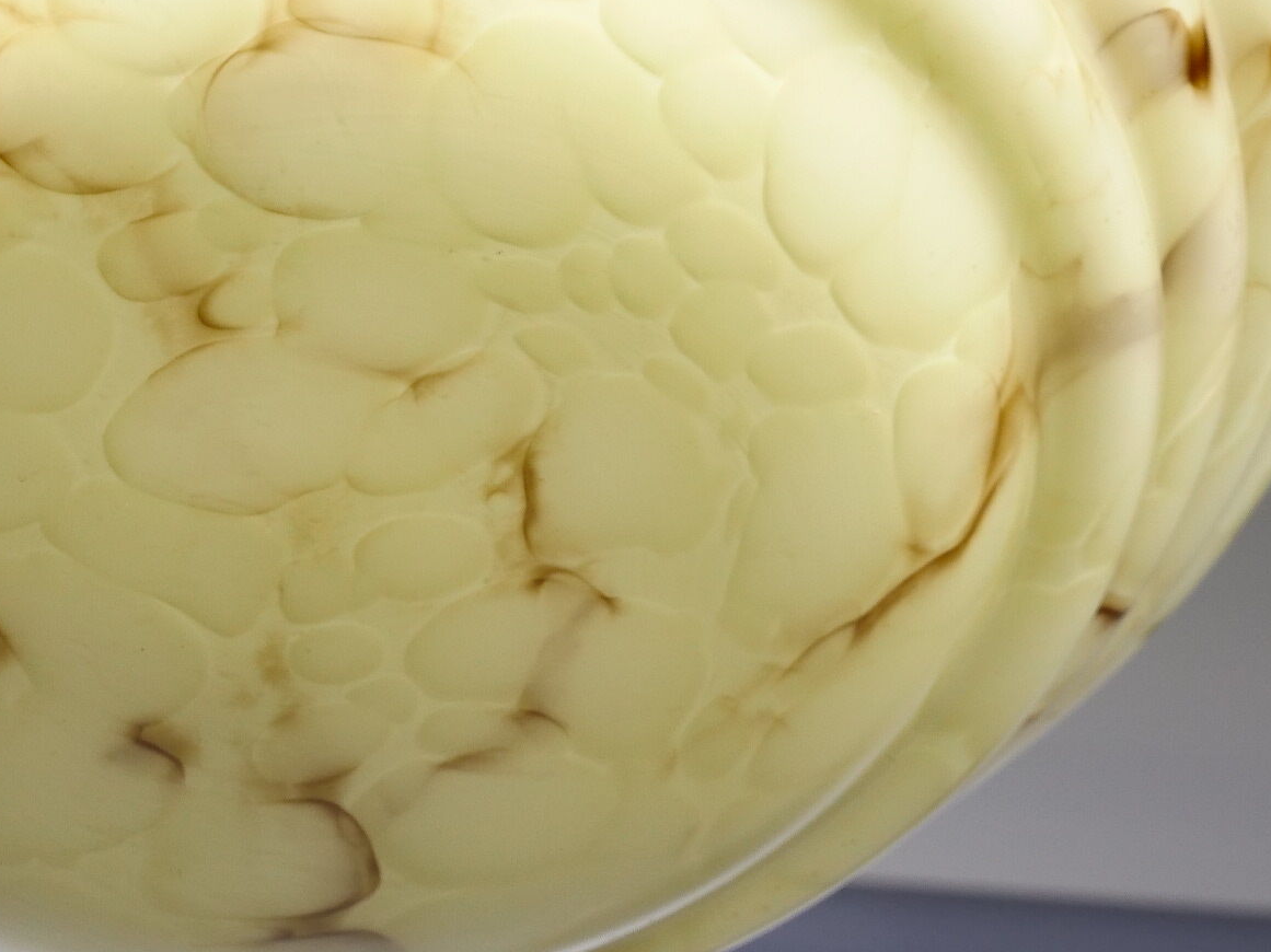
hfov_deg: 18.6
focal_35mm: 104
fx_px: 3817
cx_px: 142
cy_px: 77
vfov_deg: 14.1
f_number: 6.3
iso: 500
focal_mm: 23
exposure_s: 1/60
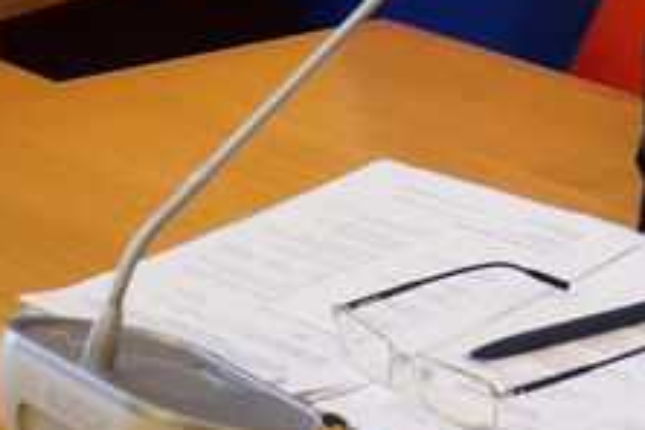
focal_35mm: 146
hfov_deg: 13.3
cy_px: -147
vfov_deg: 9.2
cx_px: 950
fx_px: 2612
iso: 4000
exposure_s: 1/250
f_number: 4
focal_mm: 27
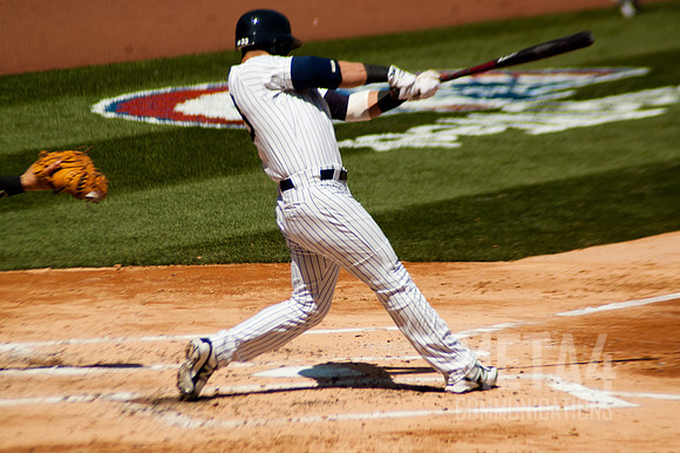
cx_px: 340
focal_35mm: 450
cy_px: 226
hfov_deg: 4.6
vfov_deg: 3.1
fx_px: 8495
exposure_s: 1/2500
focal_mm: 300
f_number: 6.3
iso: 320
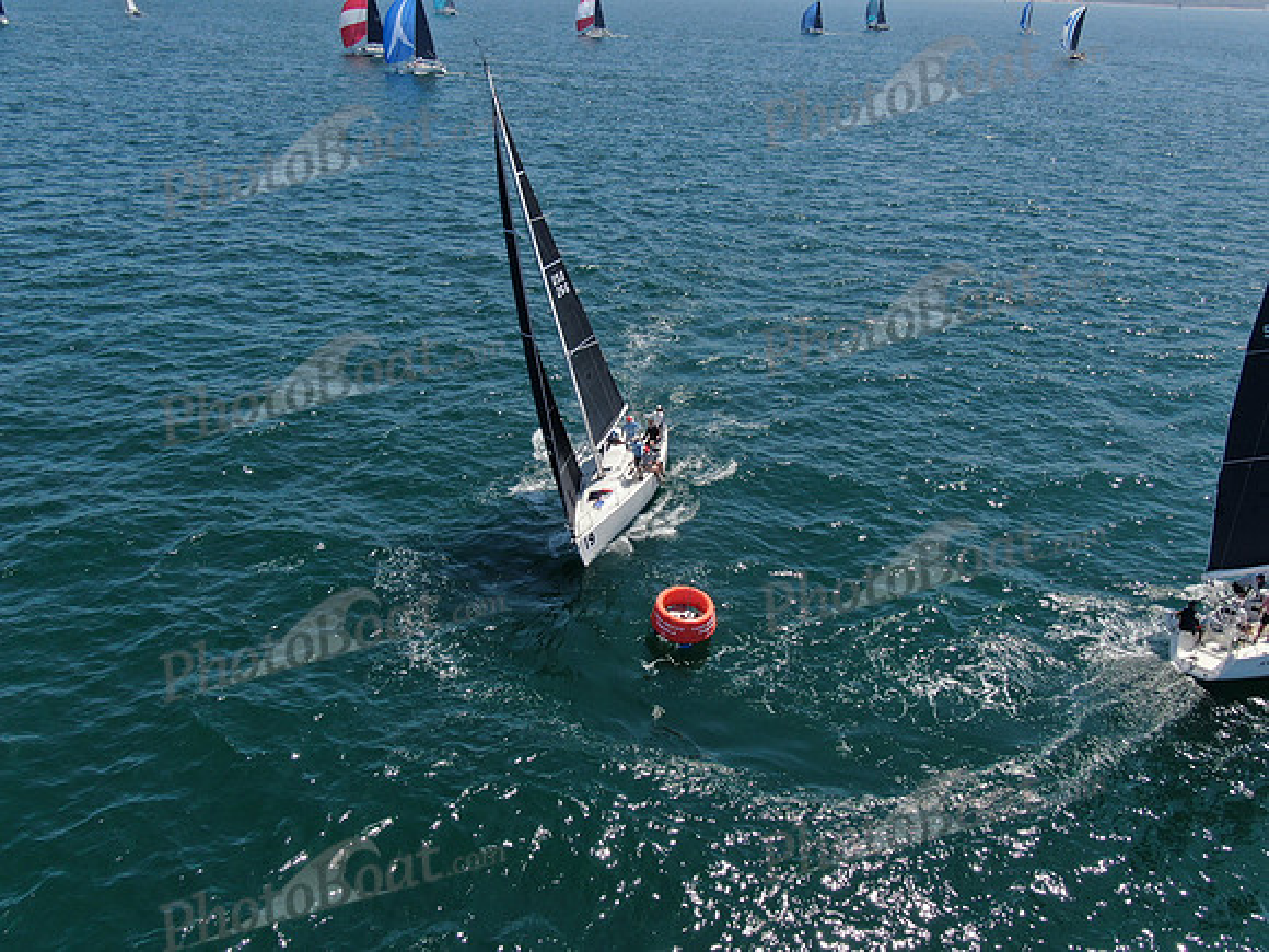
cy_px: 476
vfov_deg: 48.2
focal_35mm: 29
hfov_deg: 61.7
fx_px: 1063
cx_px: 634
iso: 100
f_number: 3
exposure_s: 1/1250
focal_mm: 5
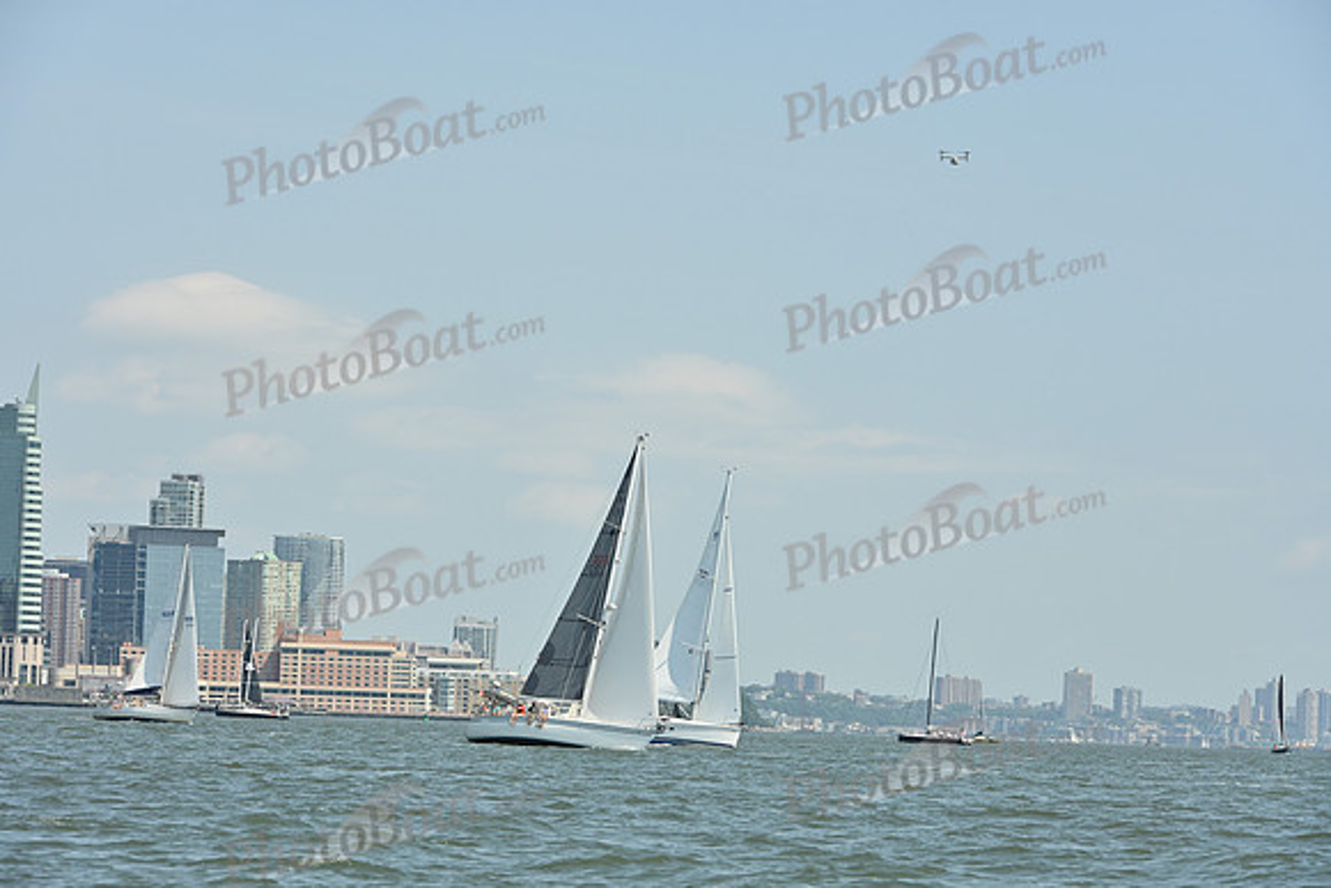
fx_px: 4992
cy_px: 444
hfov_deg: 15.2
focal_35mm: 135
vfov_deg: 10.2
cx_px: 666
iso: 320
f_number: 8
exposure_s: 1/1250
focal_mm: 135
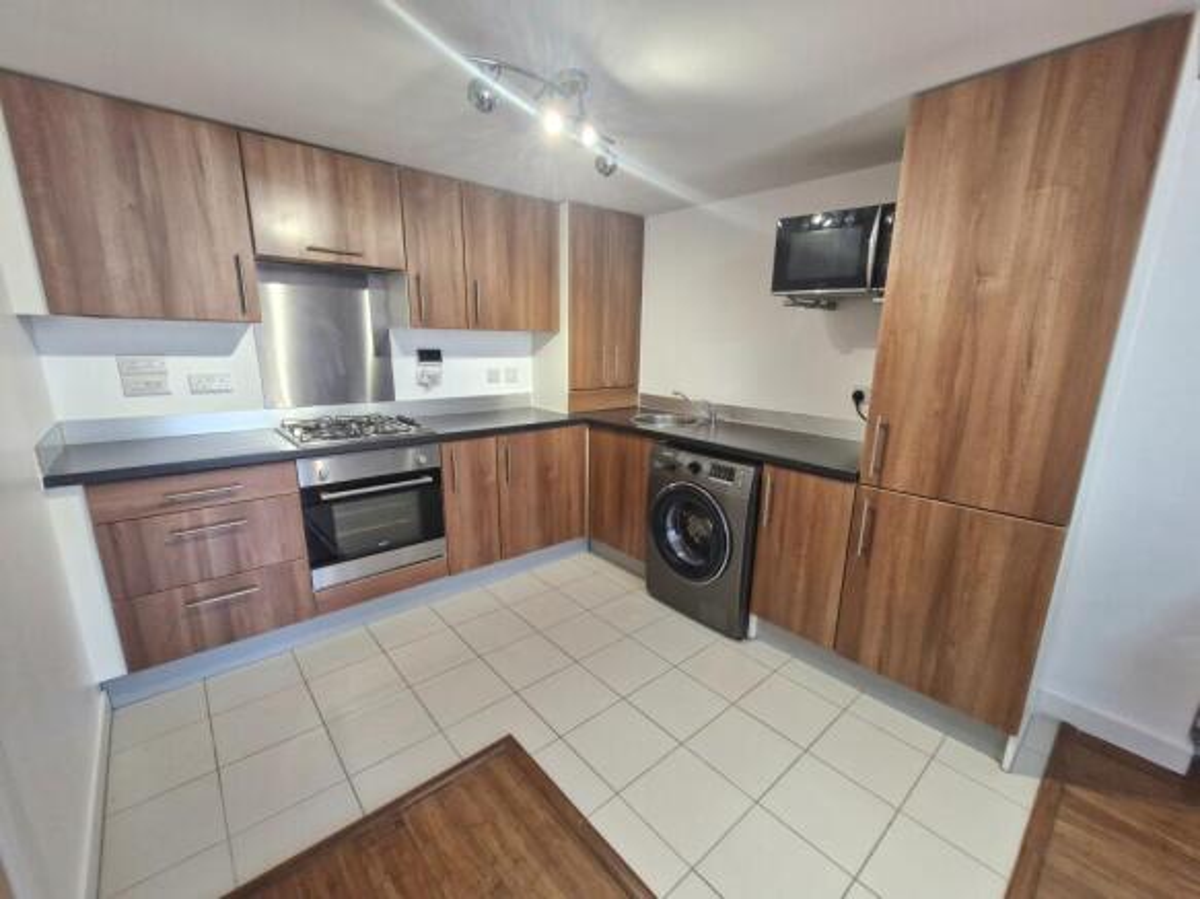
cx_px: 600
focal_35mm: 13
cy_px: 450
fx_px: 451
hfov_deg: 106.2
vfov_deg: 89.9
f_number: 2.2
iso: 160
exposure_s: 1/50
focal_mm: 1.74
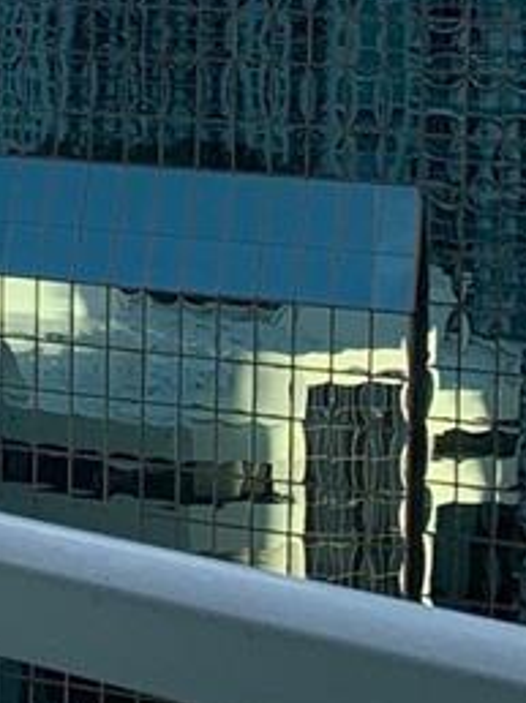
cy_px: -84
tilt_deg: -1.6
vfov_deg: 15.8
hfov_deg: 10.8
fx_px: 2456
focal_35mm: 121
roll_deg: +0.4
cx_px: -627
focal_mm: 4.25
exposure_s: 1/815
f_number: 1.8
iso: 25
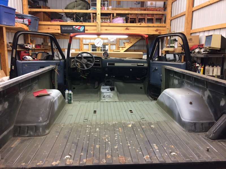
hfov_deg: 61.7
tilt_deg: -13.1
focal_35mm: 29
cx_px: 113
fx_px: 189
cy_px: 84
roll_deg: +0.1
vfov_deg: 48.2
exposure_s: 1/30
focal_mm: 4.15
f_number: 2.2
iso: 125
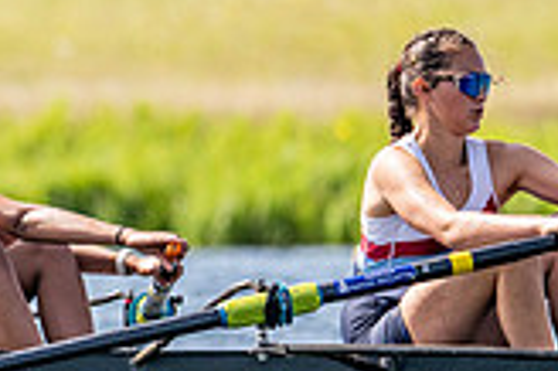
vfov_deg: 1.0
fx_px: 21957
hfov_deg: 1.5
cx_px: -187
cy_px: 240
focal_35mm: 1418
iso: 360
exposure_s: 1/2500
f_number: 4.5
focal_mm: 400
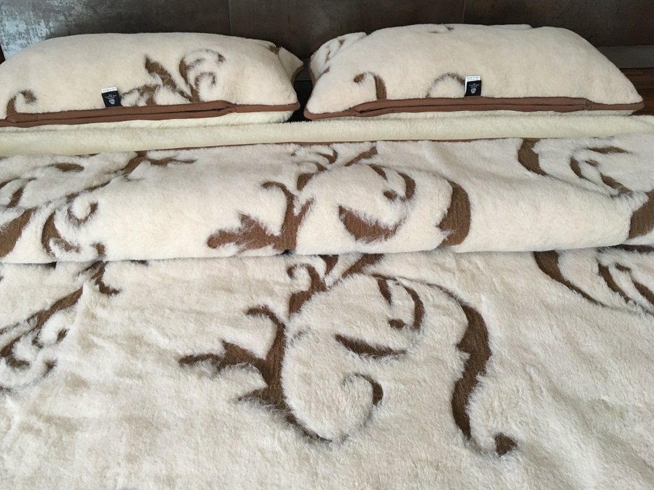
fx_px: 567
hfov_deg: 60.0
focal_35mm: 30
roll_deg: +1.7
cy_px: 237
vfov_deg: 46.8
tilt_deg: -35.0
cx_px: 319
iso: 160
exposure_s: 1/33
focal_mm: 4.15
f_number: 2.2
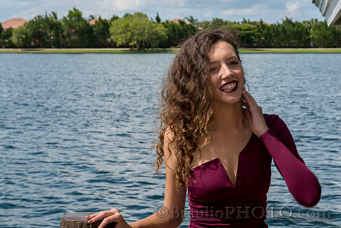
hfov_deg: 21.0
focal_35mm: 96
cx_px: 231
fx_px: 914
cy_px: 83
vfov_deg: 14.2
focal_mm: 70
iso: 125
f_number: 11
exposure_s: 1/160
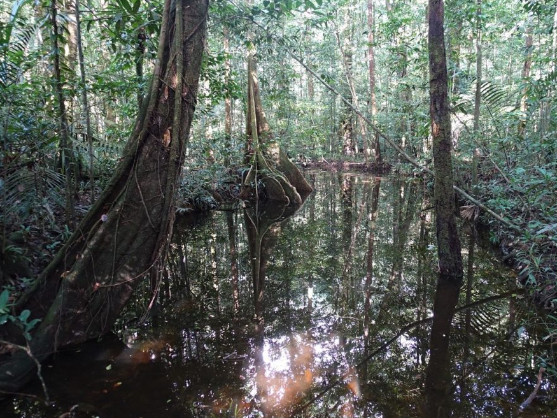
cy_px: 205
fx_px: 434
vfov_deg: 51.3
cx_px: 324
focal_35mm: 27
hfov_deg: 64.9
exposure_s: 1/30
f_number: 1.8
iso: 500
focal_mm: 8.8
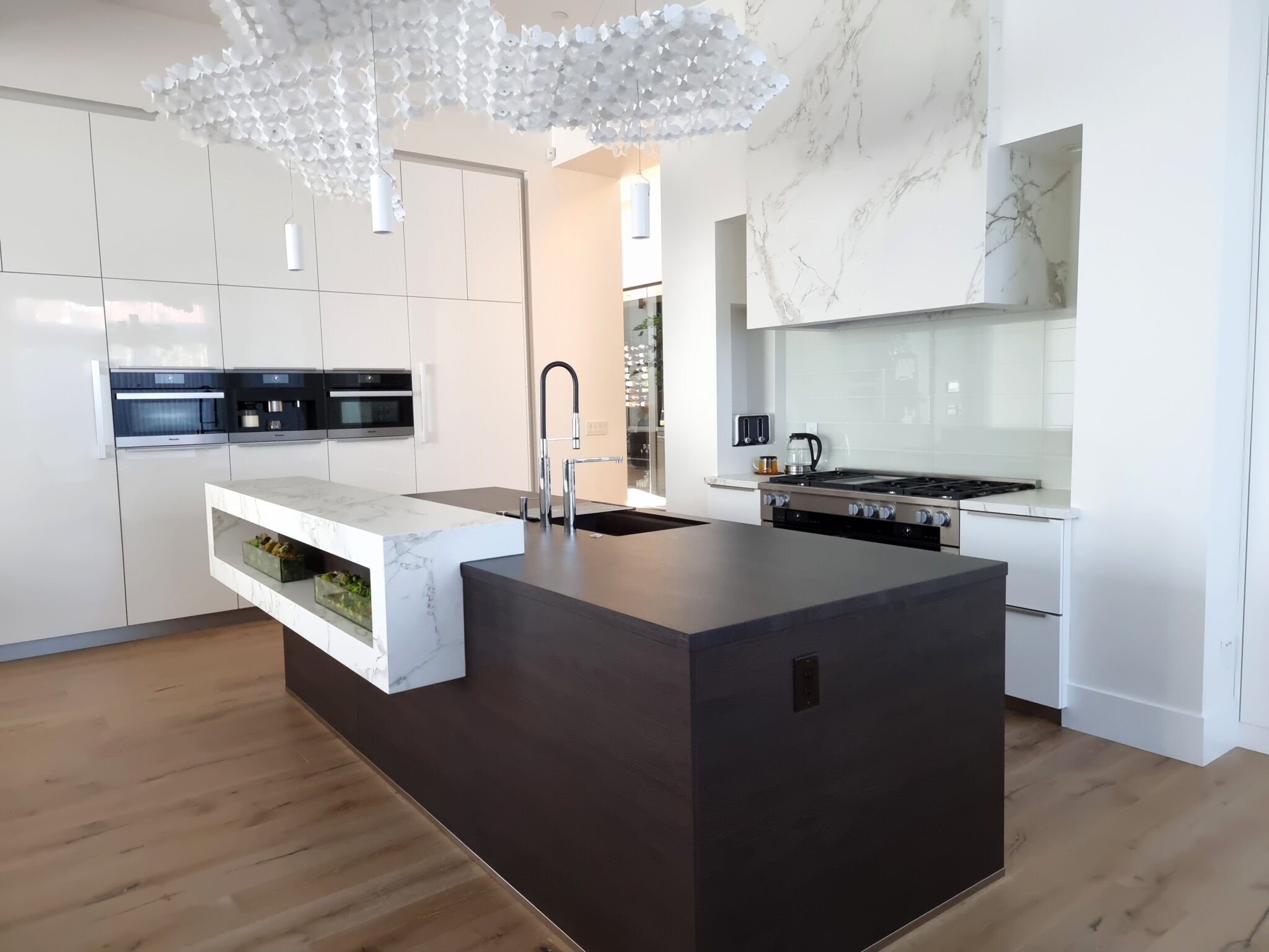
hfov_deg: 71.6
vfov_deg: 56.8
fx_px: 880
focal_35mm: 24
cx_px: 634
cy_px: 476
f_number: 1.8
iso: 640
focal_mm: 6.7
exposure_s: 1/90
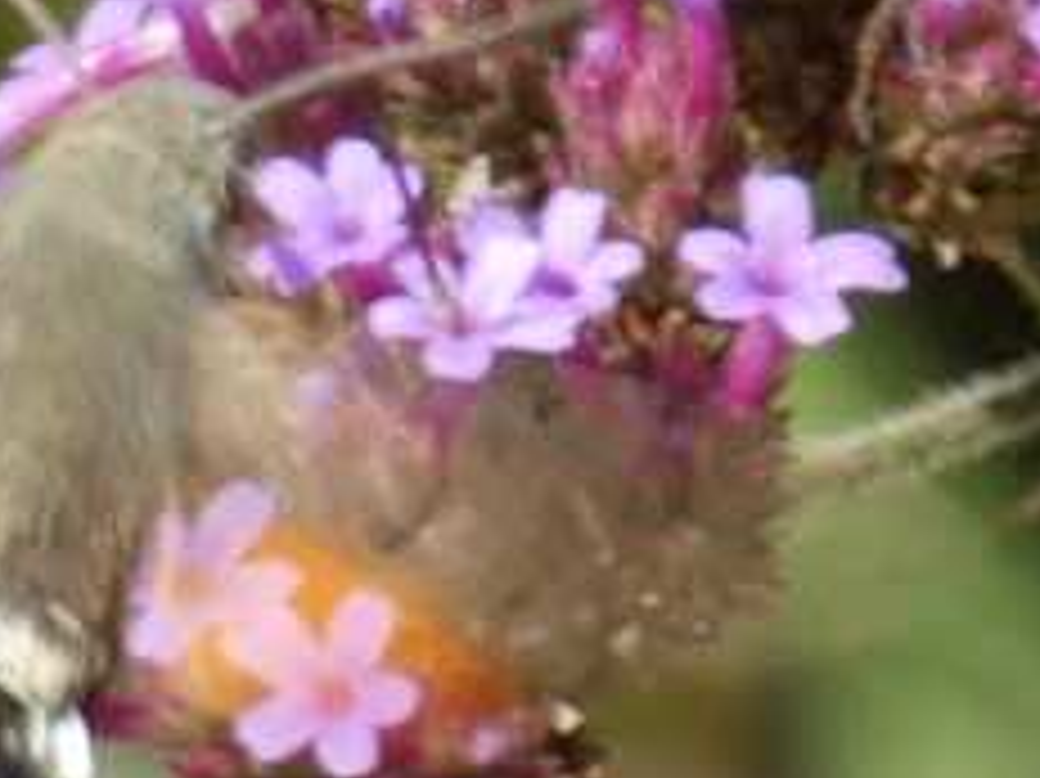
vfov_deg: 0.9
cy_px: 549
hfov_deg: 1.2
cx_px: 117
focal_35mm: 1725
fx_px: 51799
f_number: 5.6
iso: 80
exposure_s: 1/100
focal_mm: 111.5
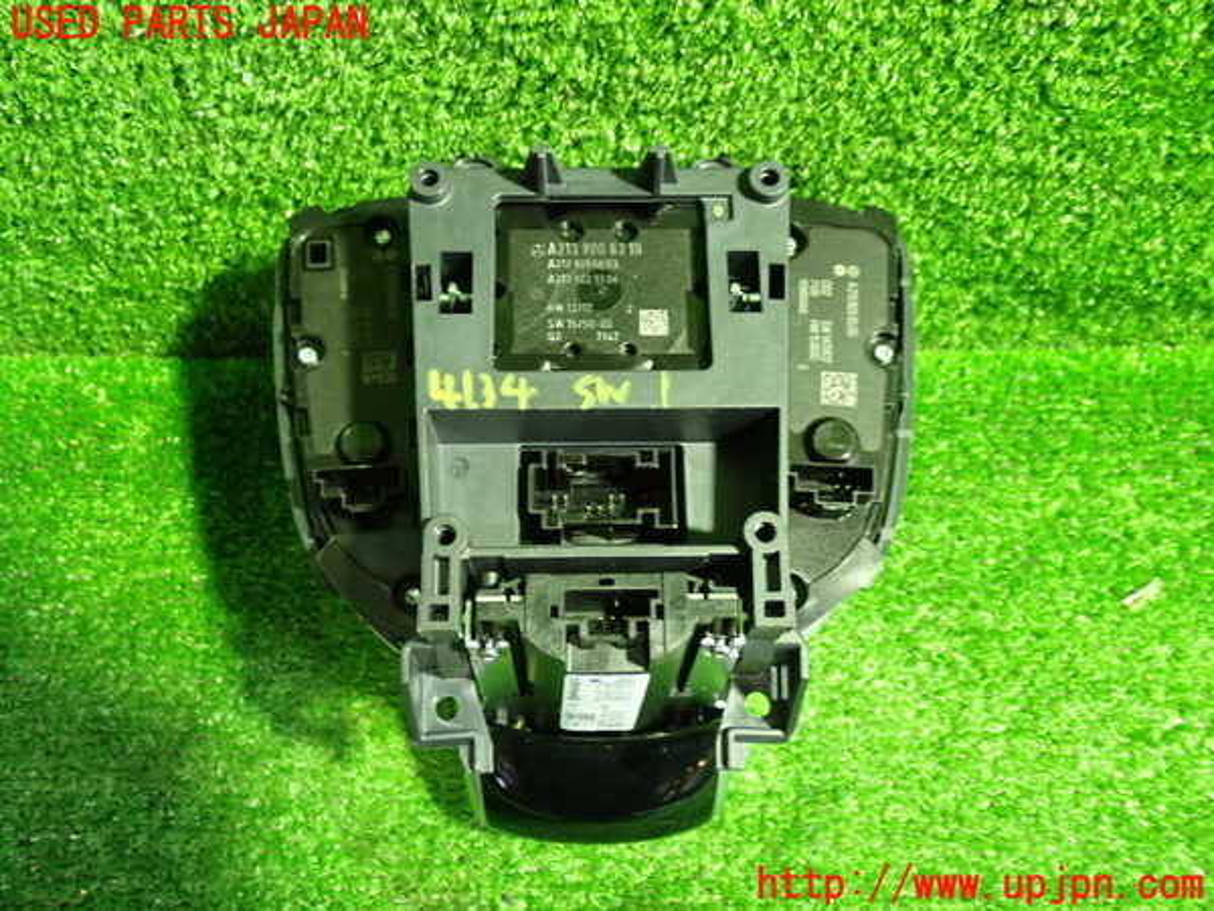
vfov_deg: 39.7
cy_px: 456
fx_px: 1263
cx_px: 607
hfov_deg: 51.4
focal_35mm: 36
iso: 800
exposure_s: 1/25
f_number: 2.5
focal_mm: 6.37
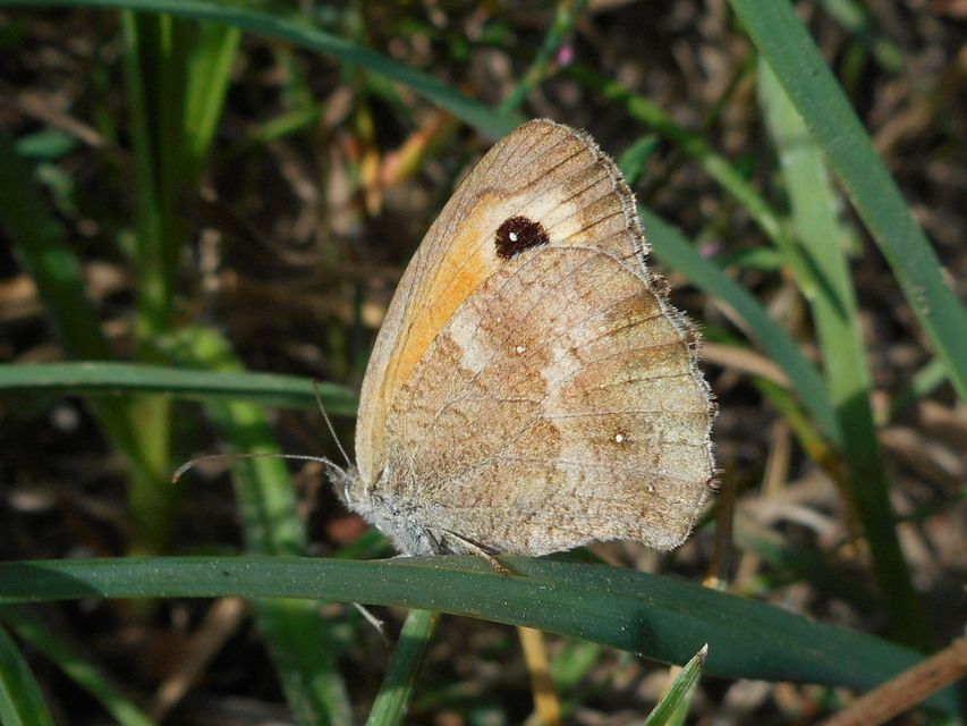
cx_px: 484
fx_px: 950
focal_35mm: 34
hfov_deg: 54.0
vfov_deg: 41.8
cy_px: 363
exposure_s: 1/640
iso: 80
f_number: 4.2
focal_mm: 6
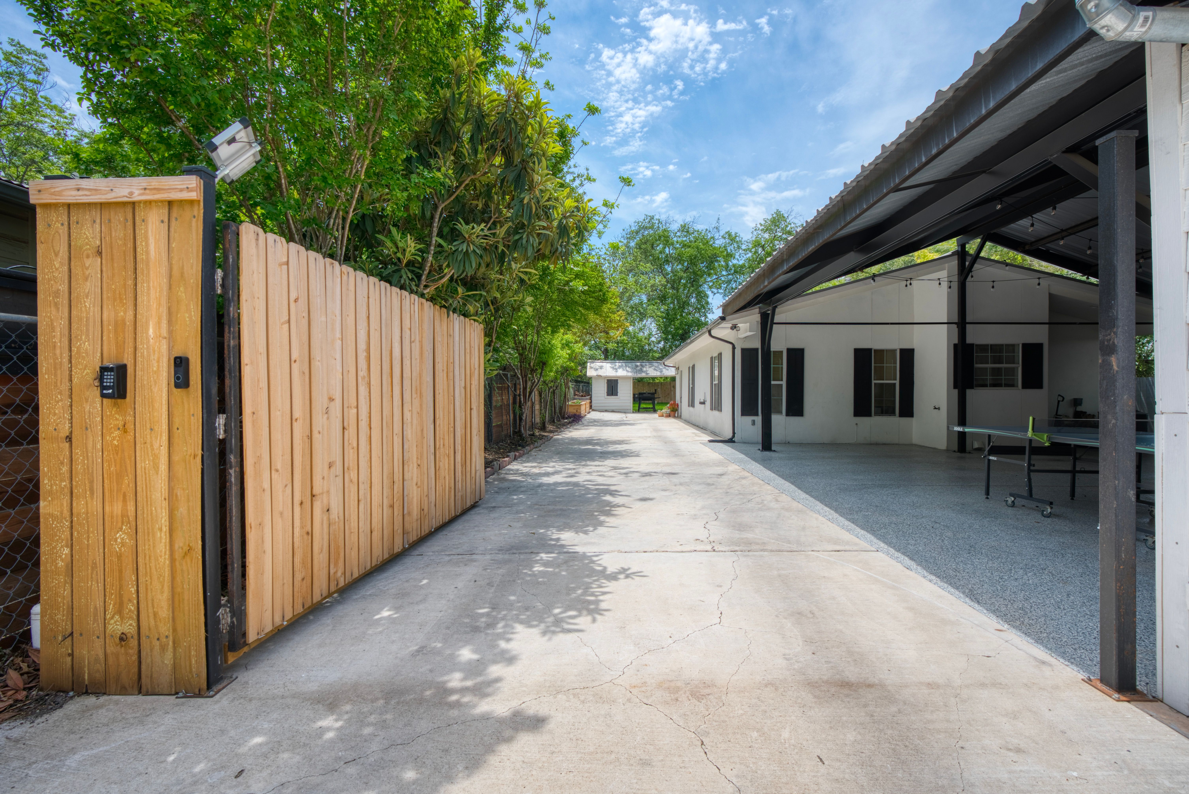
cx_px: 594
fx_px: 529
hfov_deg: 96.7
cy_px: 397
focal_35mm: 16
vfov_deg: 73.8
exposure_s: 1/25
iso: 100
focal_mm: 16
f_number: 11
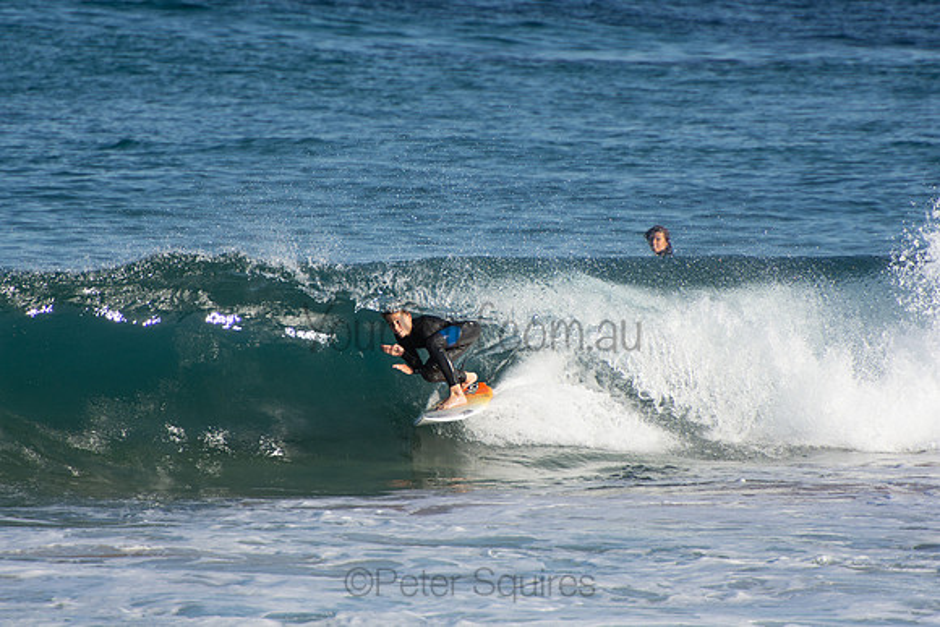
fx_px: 15670
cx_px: 470
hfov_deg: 3.4
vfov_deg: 2.3
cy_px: 314
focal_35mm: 600
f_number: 5.6
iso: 220
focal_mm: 400
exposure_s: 1/1000
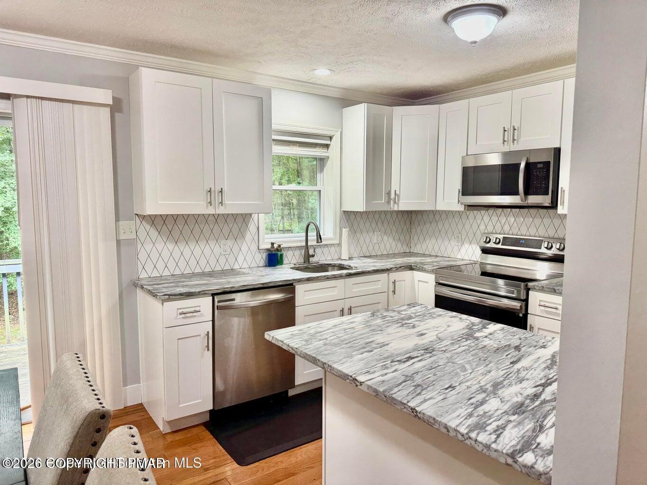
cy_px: 242
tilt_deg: -5.9
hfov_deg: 71.6
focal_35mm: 24
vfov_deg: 56.8
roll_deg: +0.2
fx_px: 449
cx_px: 324
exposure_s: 1/120
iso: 160
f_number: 1.78
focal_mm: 6.76
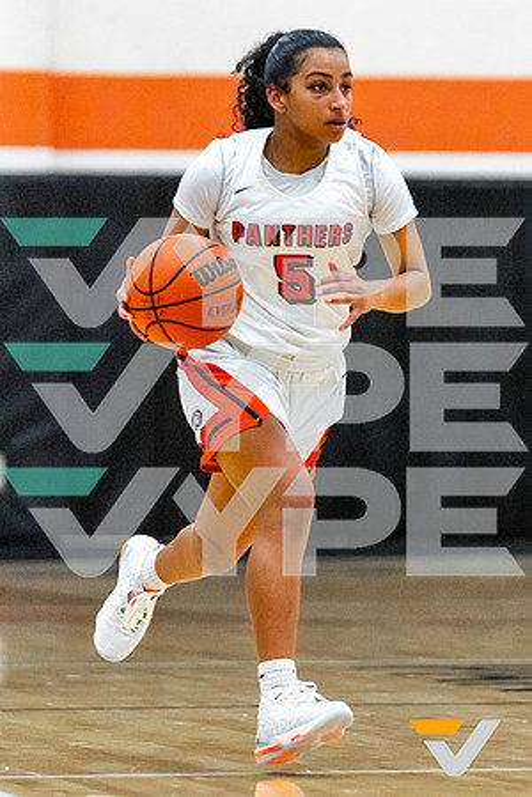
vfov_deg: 6.8
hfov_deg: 4.5
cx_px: 446
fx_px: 6693
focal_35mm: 302
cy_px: 374
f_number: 2.8
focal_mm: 155
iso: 2000
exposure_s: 1/1250
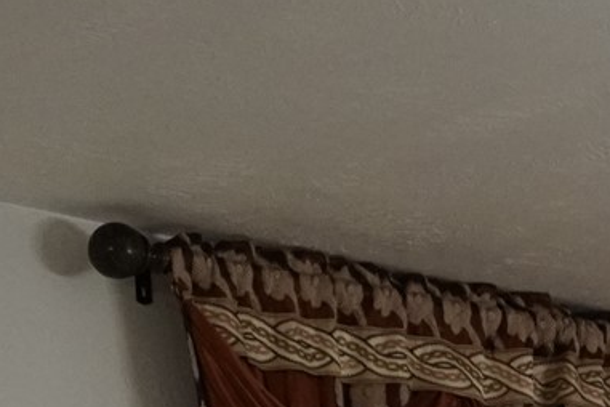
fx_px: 3911
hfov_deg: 8.6
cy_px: 1077
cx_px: 1057
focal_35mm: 231
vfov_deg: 5.7
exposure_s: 1/160
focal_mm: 27
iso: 2000
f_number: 4.5
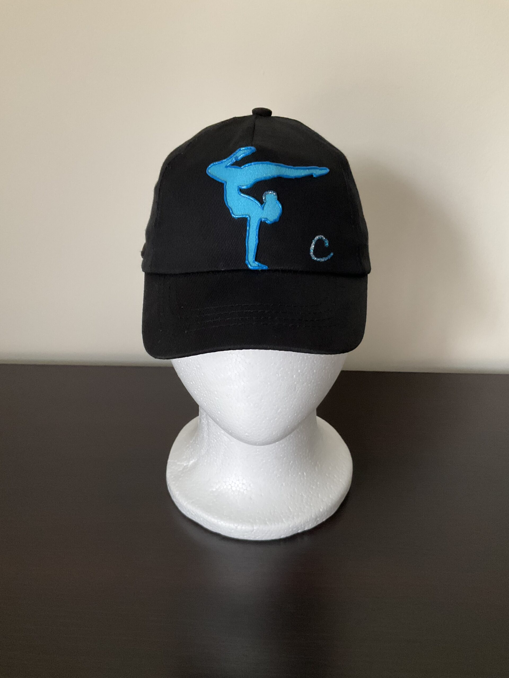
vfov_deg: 61.7
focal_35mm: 29
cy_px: 339
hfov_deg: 48.2
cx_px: 254
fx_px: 569
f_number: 1.8
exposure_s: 1/33
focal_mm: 3
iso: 200
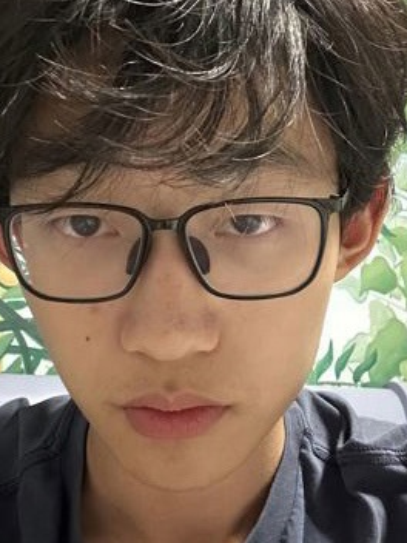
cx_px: 191
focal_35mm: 50
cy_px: 246
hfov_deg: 29.1
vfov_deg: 38.2
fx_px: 784
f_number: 1.9
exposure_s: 1/27
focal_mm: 2.69
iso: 640
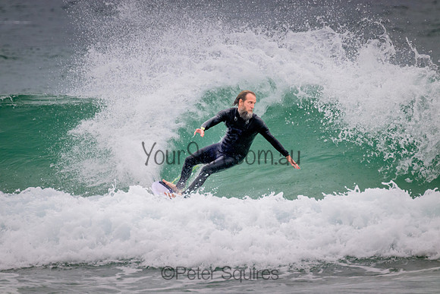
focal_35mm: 800
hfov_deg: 2.6
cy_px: 147
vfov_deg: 1.7
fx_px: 9780
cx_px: 220
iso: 2500
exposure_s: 1/1600
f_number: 11
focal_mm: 800
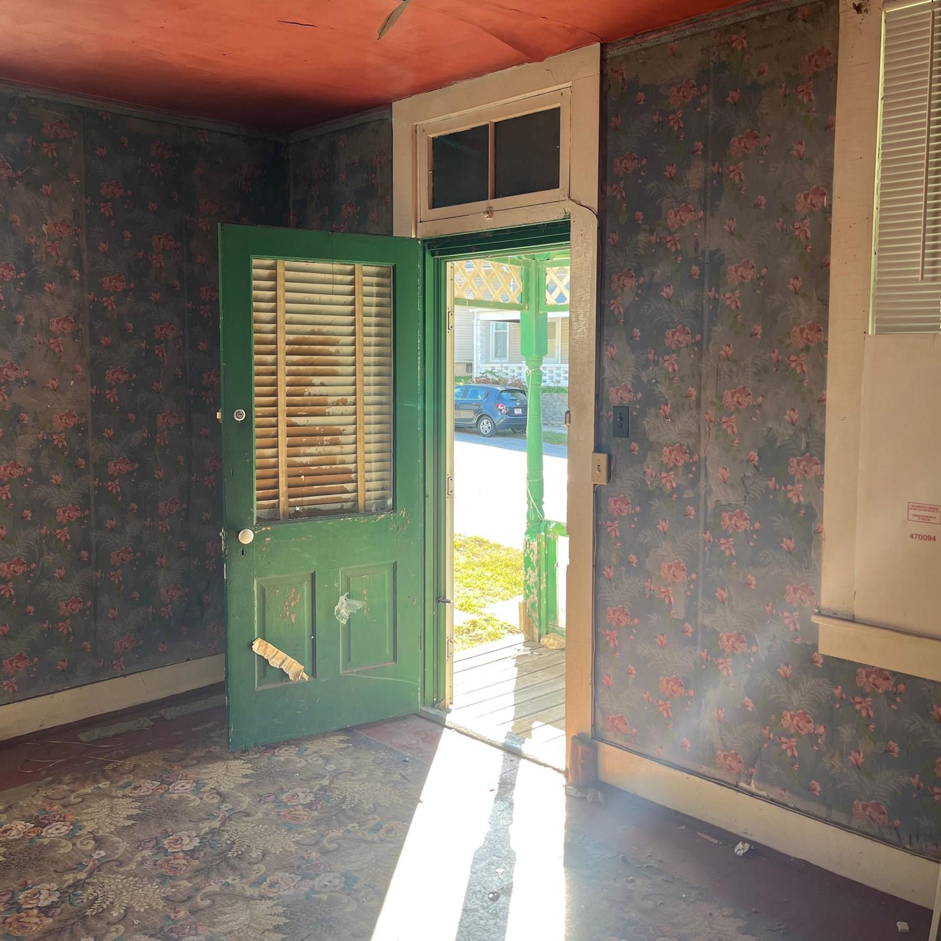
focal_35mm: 31
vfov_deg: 52.5
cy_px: 437
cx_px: 469
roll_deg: -0.1
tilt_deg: -5.5
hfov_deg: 52.5
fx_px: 953
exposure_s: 1/122
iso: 40
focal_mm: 5.1
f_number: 1.6
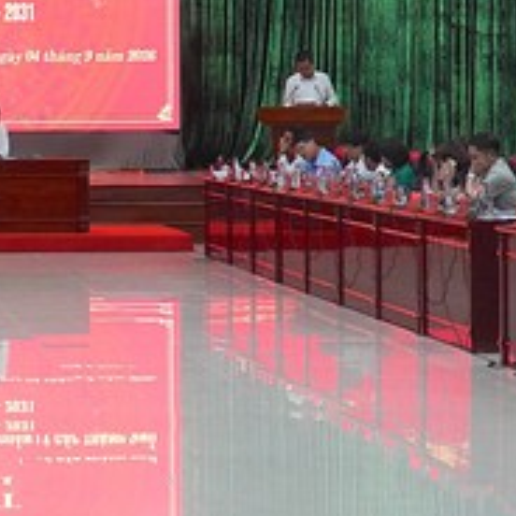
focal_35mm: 147
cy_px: 188
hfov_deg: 11.8
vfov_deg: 11.9
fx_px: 2474
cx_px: -8
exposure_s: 1/160
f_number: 4
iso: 800
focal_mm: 29
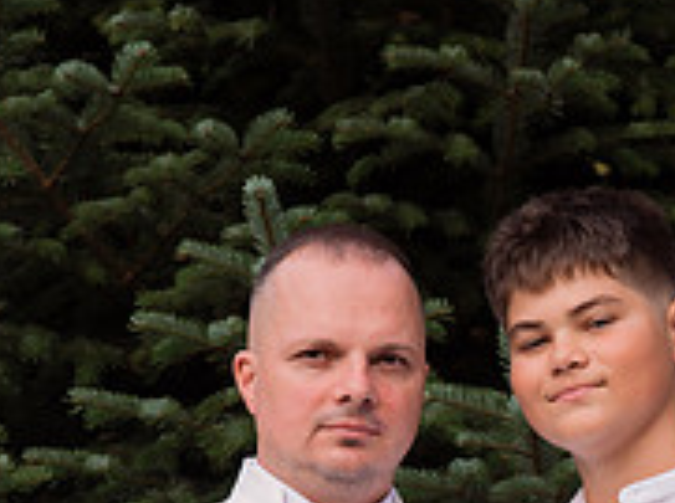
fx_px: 2705
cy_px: 816
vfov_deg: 10.2
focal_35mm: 139
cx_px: 507
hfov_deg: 14.2
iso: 320
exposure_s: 1/500
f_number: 4
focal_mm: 58
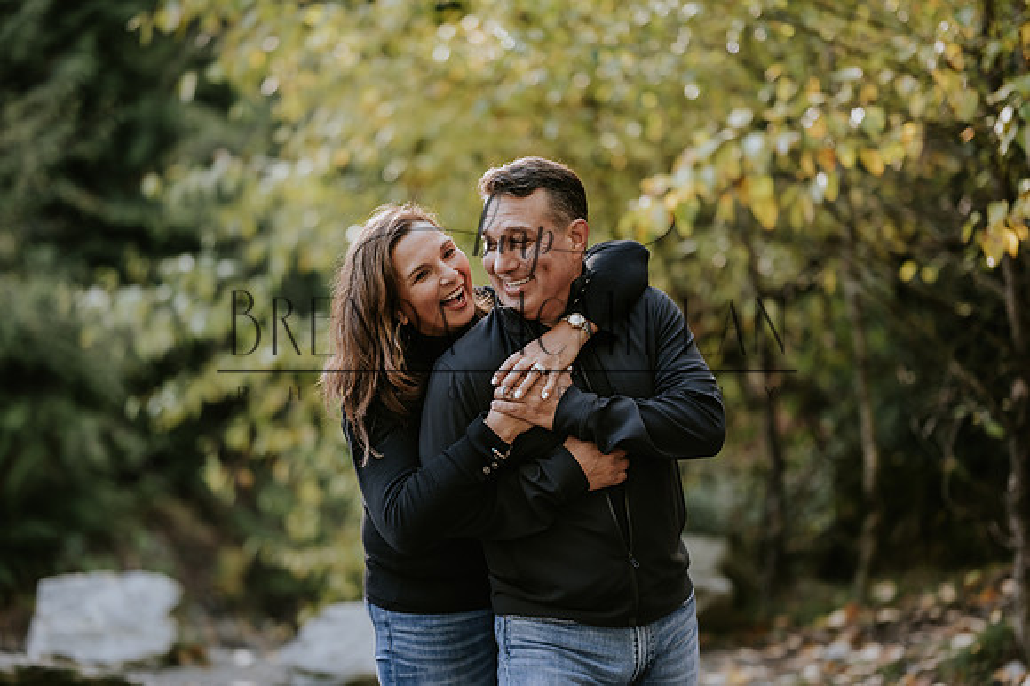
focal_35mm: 85
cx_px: 515
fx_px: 2430
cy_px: 343
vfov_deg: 16.1
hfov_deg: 23.9
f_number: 1.8
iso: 500
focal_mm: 85
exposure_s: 1/1000
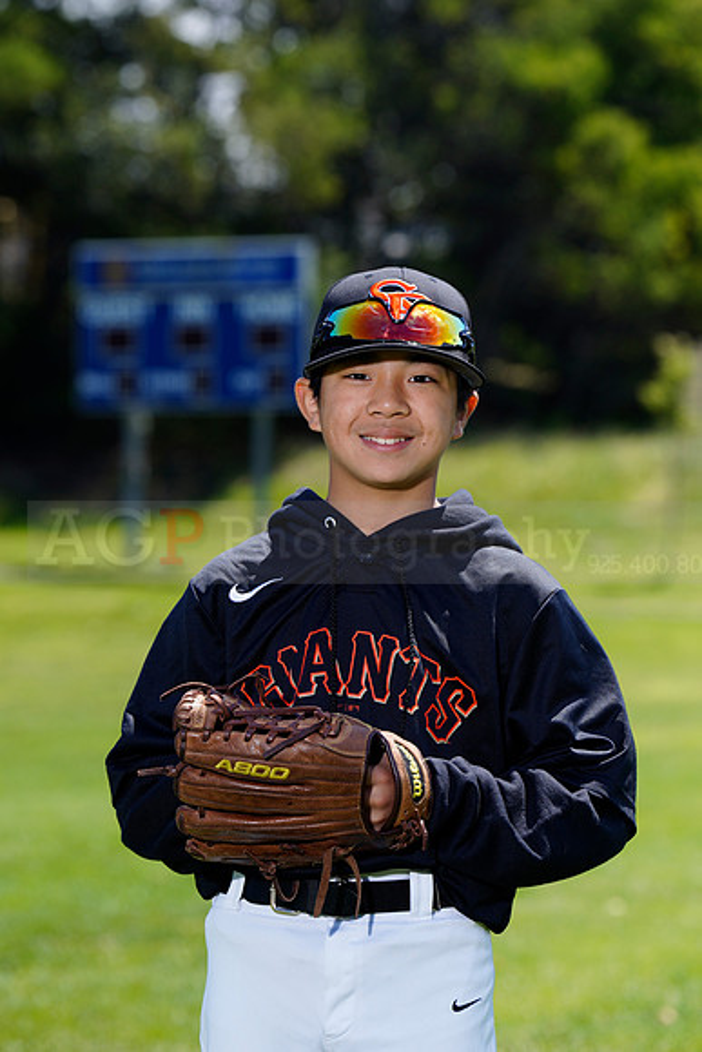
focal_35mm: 165
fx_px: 4823
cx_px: 351
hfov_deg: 8.3
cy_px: 526
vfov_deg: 12.4
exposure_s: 1/250
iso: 100
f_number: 6.3
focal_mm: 165
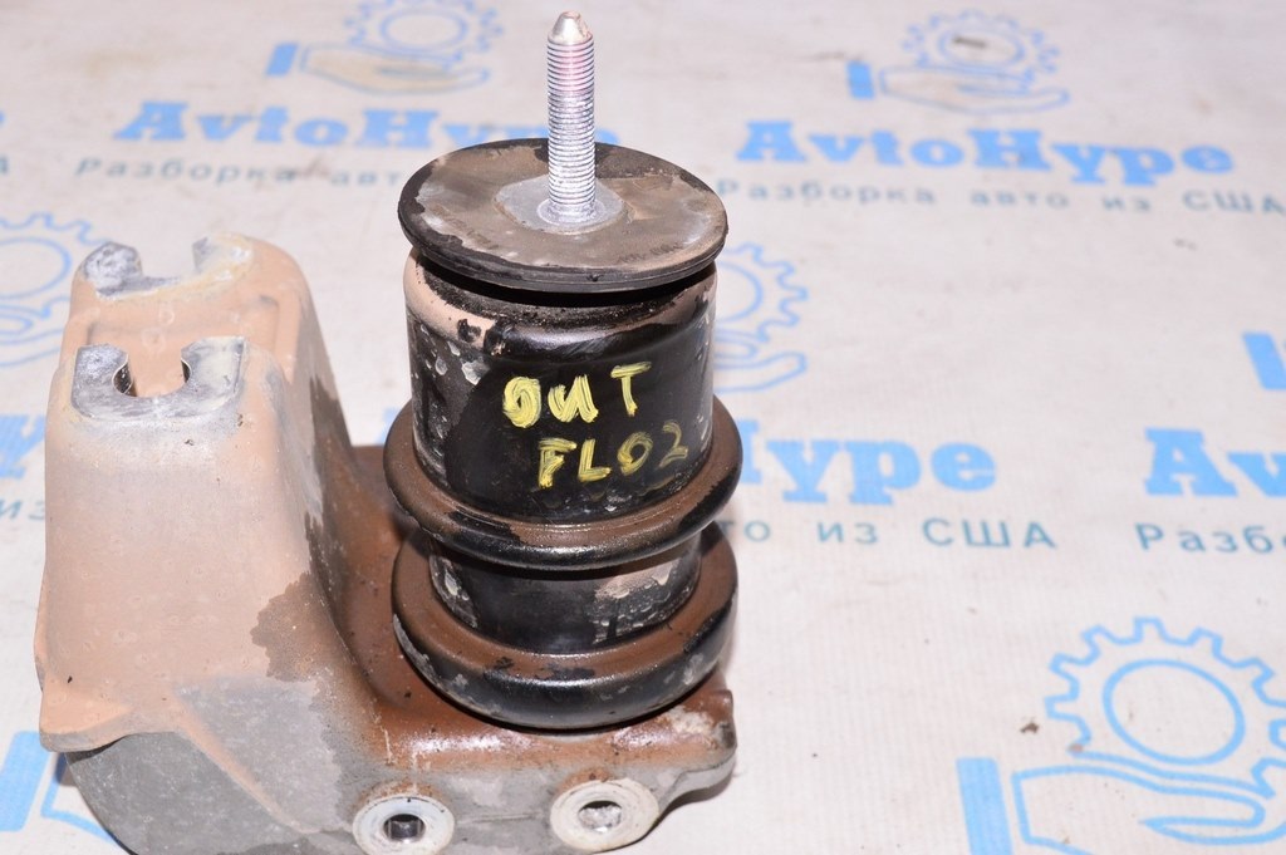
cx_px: 643
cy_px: 428
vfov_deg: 28.0
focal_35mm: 48
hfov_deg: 41.1
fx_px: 1713
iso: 1600
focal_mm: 32
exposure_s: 1/160
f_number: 8
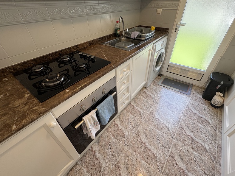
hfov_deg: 94.5
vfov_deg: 78.0
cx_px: 121
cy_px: 84
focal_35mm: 16
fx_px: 109
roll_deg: +2.4
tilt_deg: -36.6
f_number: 2.2
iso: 50
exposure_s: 1/100
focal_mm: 2.22
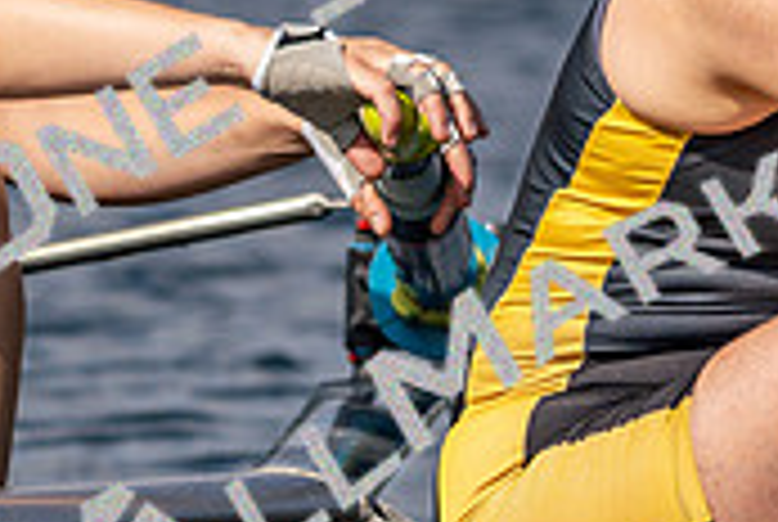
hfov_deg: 2.7
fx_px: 16431
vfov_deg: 1.8
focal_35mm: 759
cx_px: 994
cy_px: -16
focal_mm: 227
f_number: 5.6
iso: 125
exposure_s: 1/1600
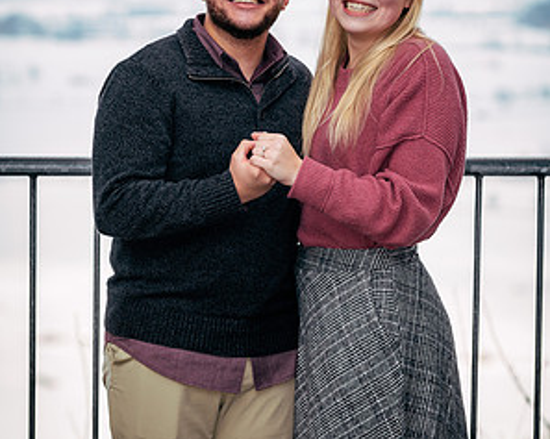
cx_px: 275
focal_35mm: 192
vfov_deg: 8.0
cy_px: 126
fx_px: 3122
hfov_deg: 10.1
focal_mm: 135
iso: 250
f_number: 5
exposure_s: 1/800
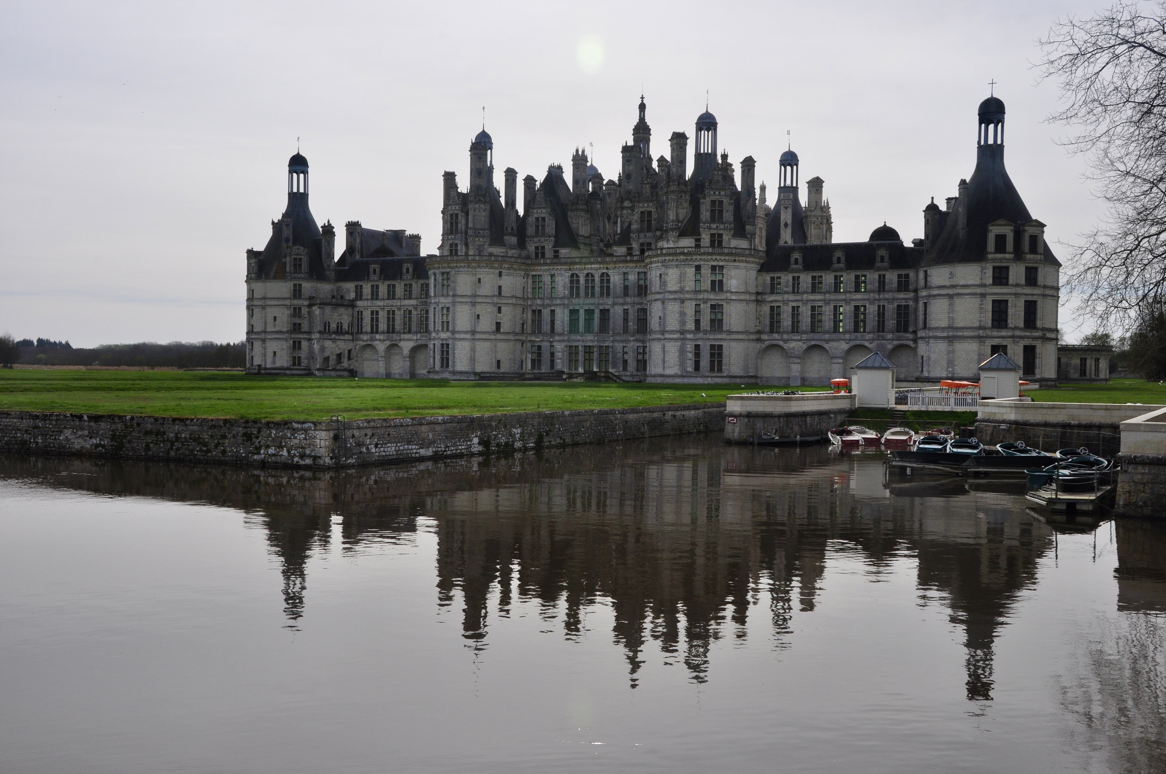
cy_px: 387
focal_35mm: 39
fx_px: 1262
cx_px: 583
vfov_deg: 34.1
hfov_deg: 49.6
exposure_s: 1/640
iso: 400
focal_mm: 26
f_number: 13
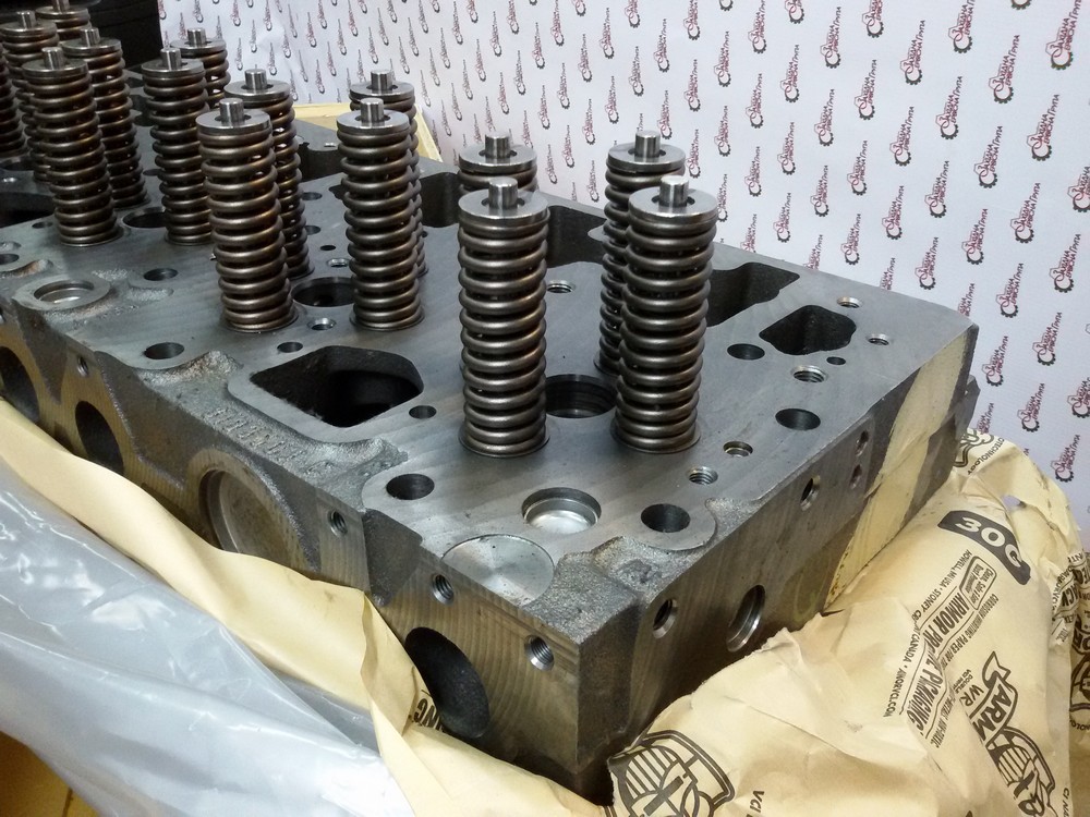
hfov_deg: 58.4
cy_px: 408
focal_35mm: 31
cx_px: 545
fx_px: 976
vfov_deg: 45.4
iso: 250
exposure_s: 1/17
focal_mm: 2.93
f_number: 2.4
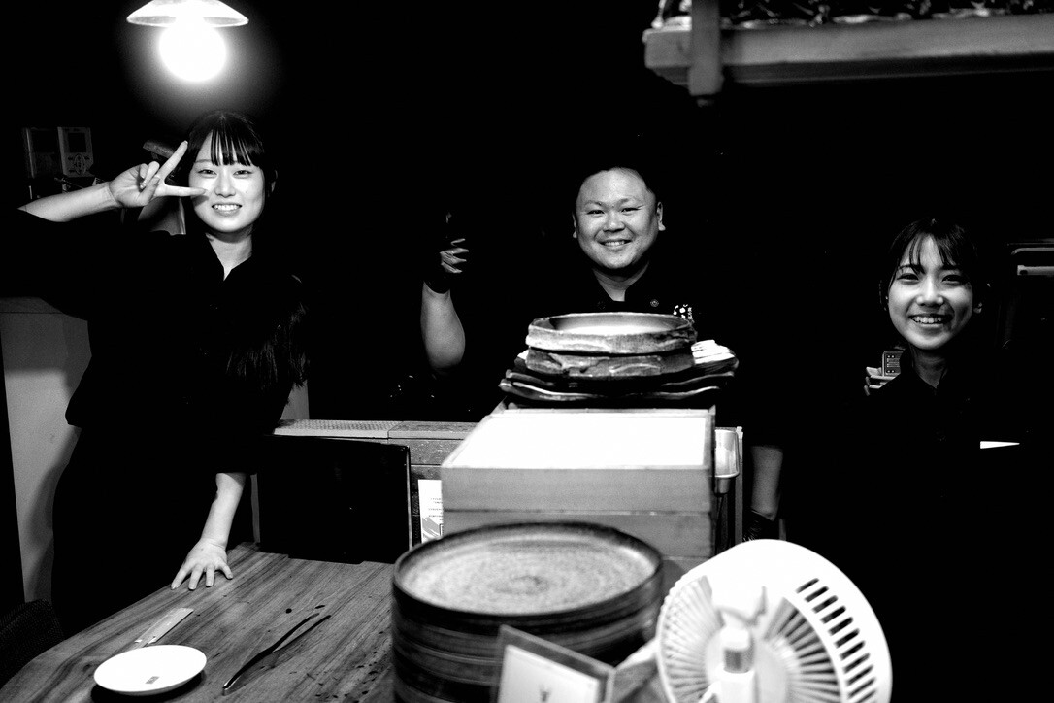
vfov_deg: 33.4
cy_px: 352
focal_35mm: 40
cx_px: 527
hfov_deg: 48.5
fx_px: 1171
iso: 500
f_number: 2.8
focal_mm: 26
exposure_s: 1/40
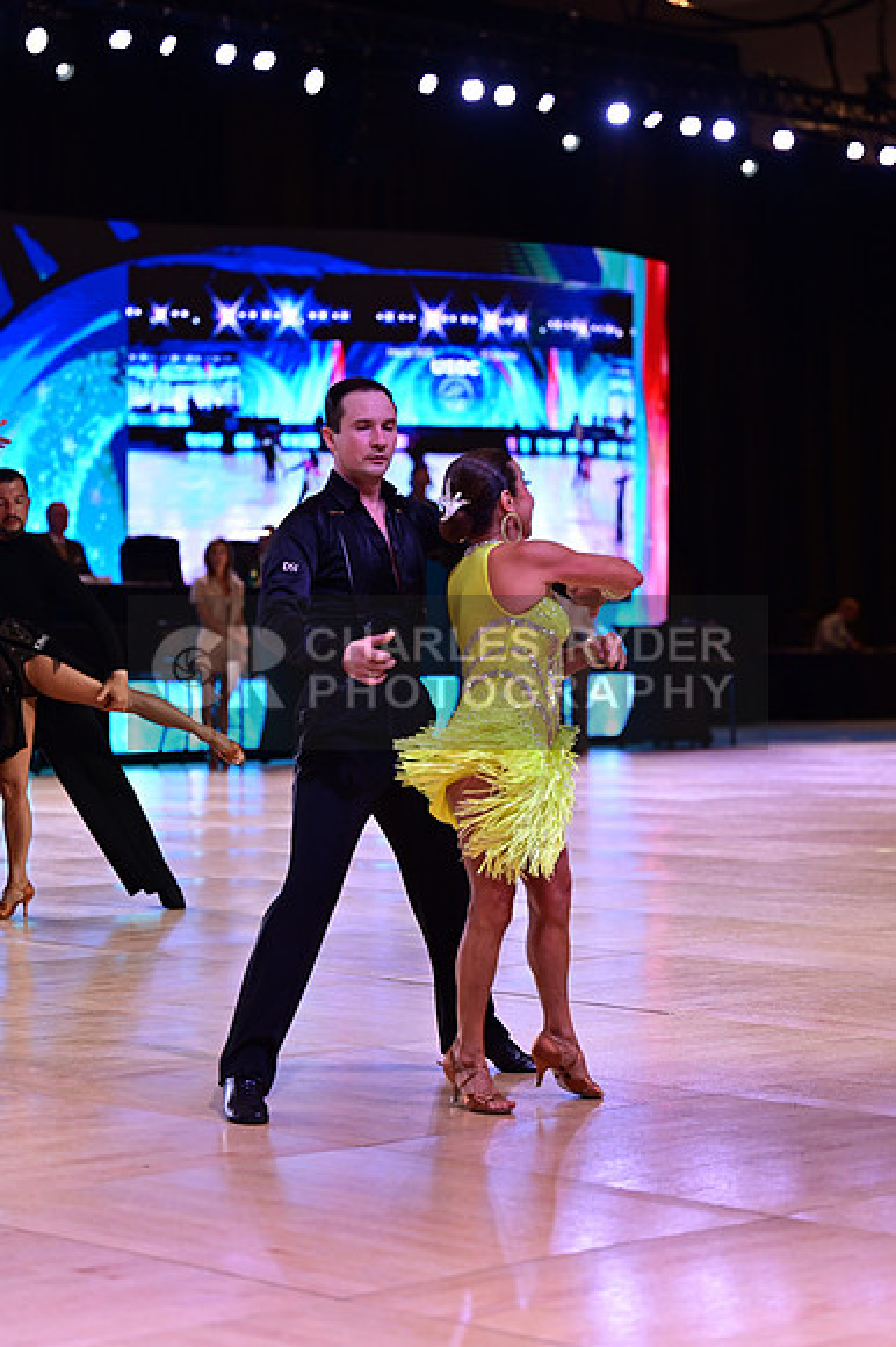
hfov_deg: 15.2
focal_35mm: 90
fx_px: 3364
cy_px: 674
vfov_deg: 22.6
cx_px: 448
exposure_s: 1/640
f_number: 2.8
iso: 1600
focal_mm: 90
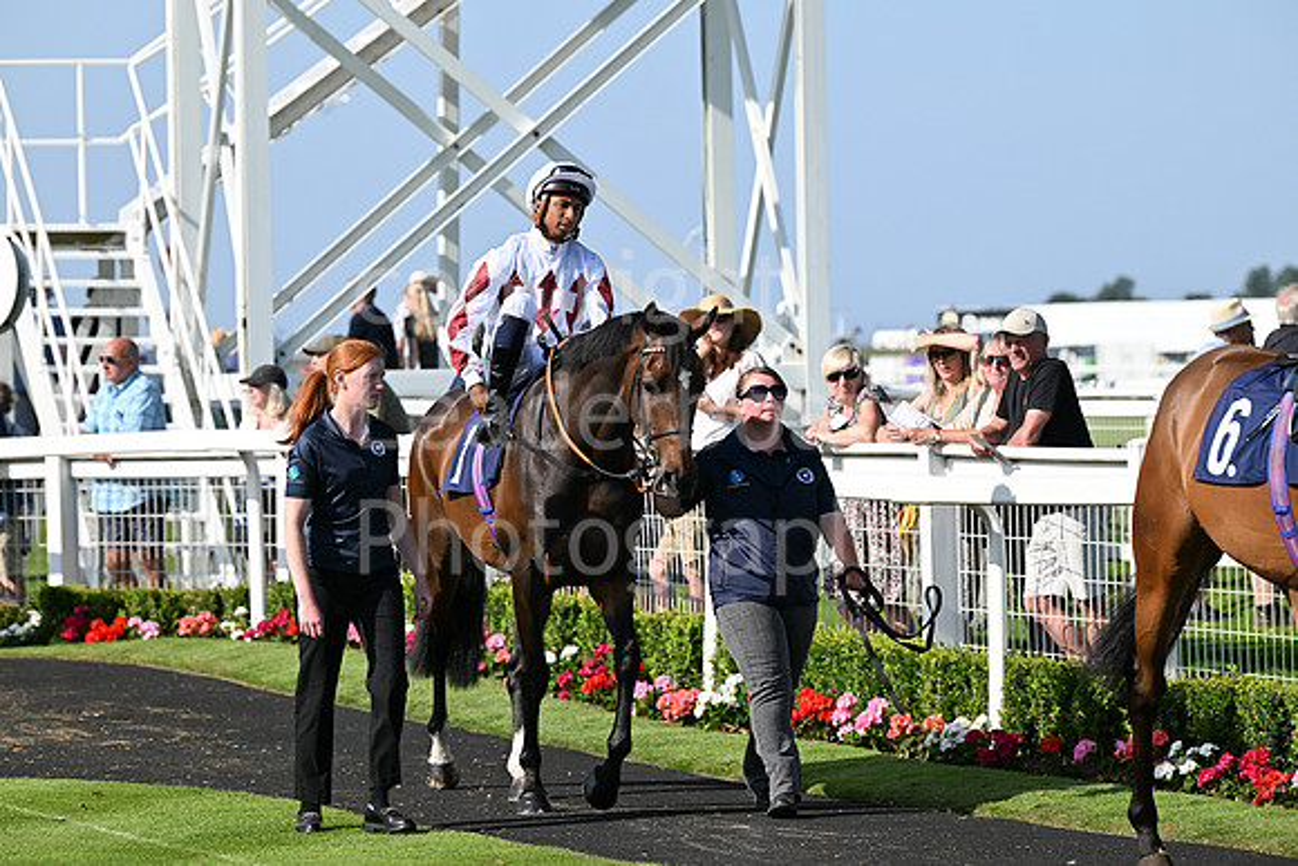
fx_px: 6311
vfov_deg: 7.9
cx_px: 649
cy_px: 433
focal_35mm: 175
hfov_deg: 11.7
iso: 400
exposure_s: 1/2000
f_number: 5.6
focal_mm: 175
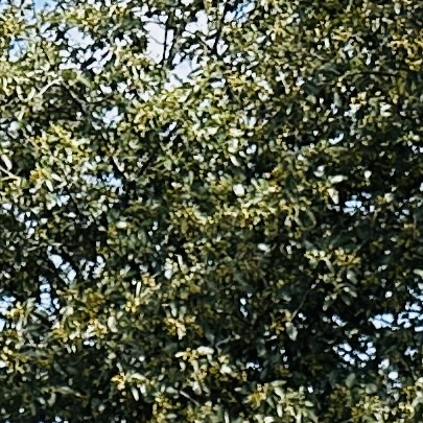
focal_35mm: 211
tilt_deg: -10.5
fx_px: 2917
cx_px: 190
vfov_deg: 6.8
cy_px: 1574
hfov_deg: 8.3
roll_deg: -3.2
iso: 80
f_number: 1.78
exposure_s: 1/2110
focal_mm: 6.86
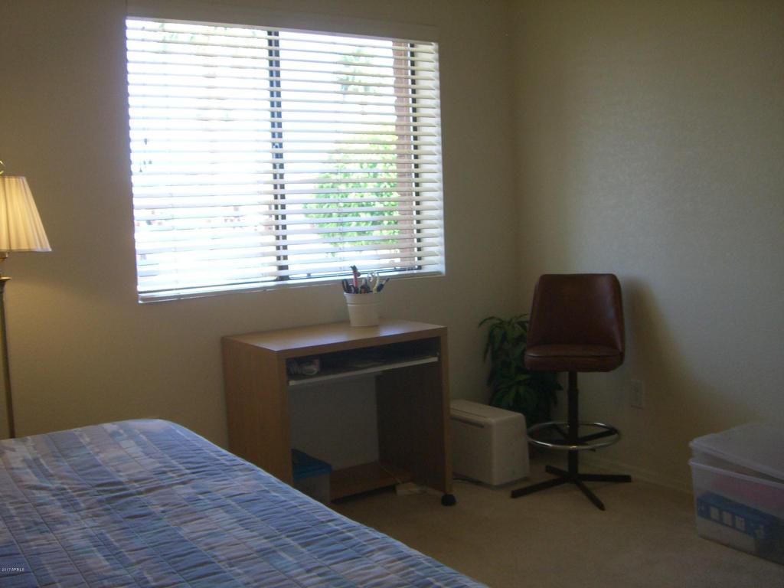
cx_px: 392
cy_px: 294
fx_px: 861
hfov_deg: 49.0
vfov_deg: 37.7
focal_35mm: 38
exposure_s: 1/60
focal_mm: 6.2
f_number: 2.7
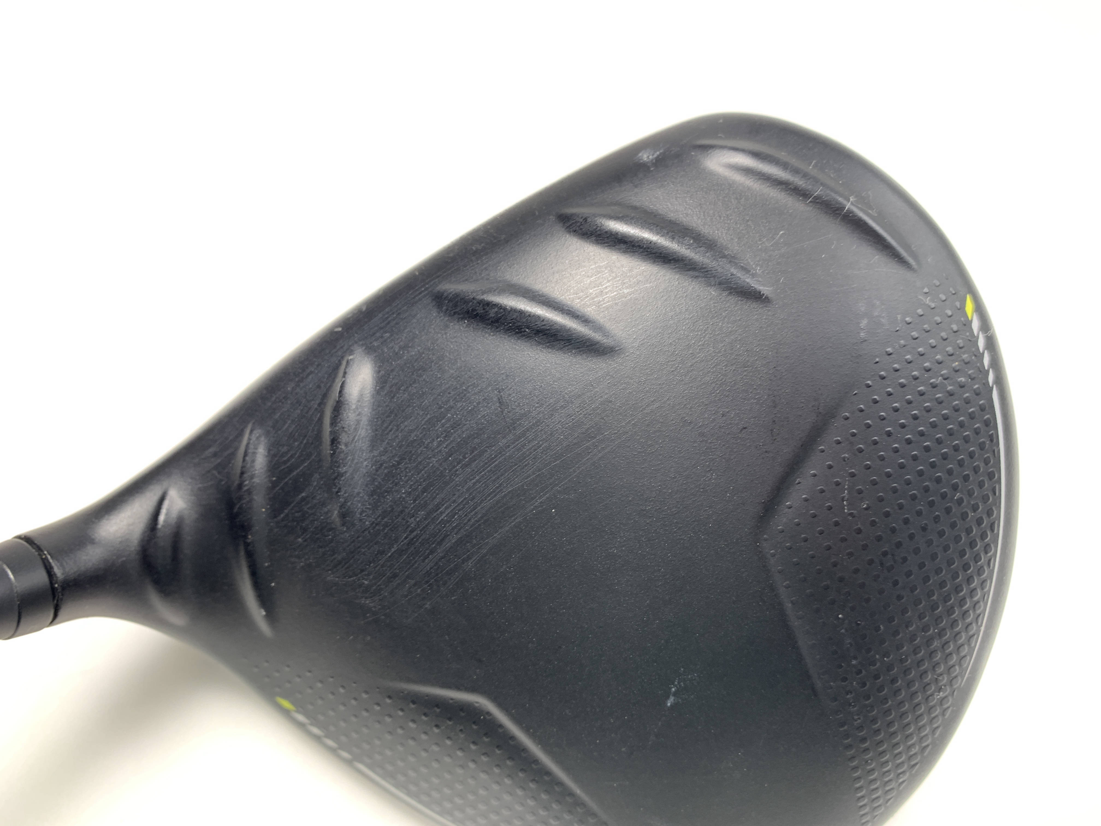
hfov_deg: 67.3
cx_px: 550
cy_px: 413
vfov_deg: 53.1
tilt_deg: -56.9
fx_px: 827
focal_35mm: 26
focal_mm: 4.25
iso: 50
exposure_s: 1/60
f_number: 1.8
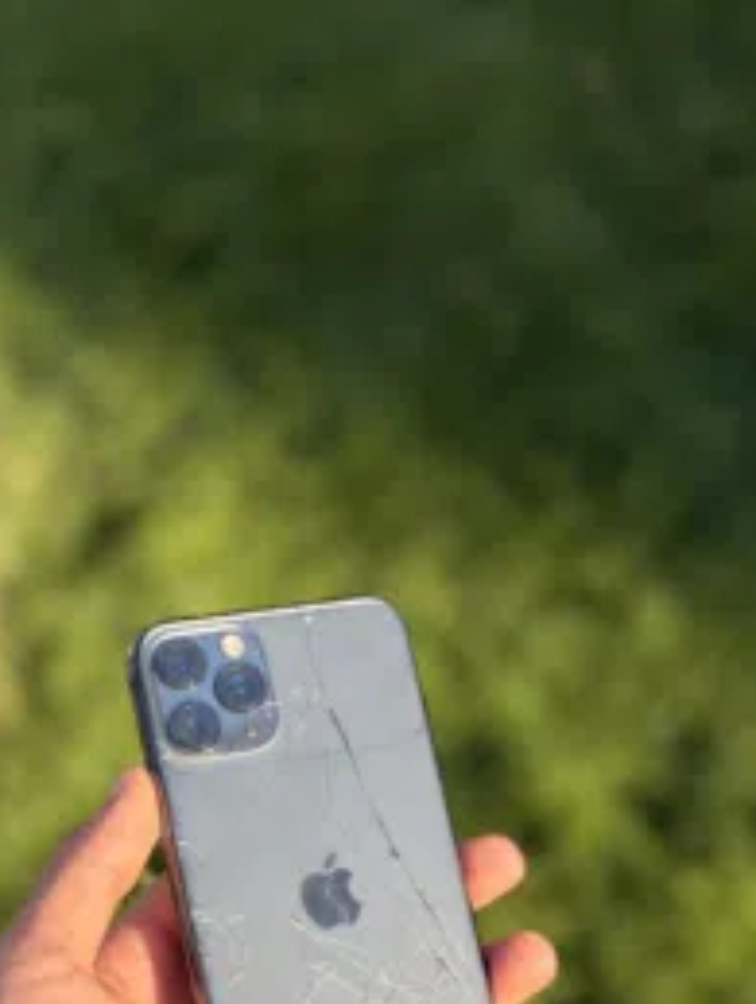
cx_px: 252
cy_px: 744
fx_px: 2150
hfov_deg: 19.9
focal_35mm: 74
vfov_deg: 26.0
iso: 64
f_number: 1.78
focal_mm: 6.76
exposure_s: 1/1642
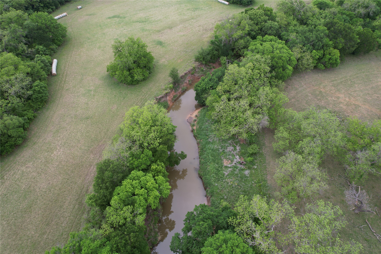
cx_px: 190
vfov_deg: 57.2
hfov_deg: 78.6
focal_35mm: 22
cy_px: 127
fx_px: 233
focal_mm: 8.38
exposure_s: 1/500
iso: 110
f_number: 2.8
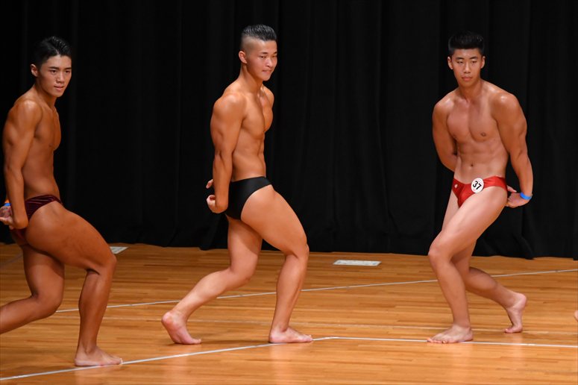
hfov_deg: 6.9
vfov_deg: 4.6
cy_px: 192
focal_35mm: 300
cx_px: 289
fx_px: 4814
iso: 4000
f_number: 5.6
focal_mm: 200
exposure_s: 1/400
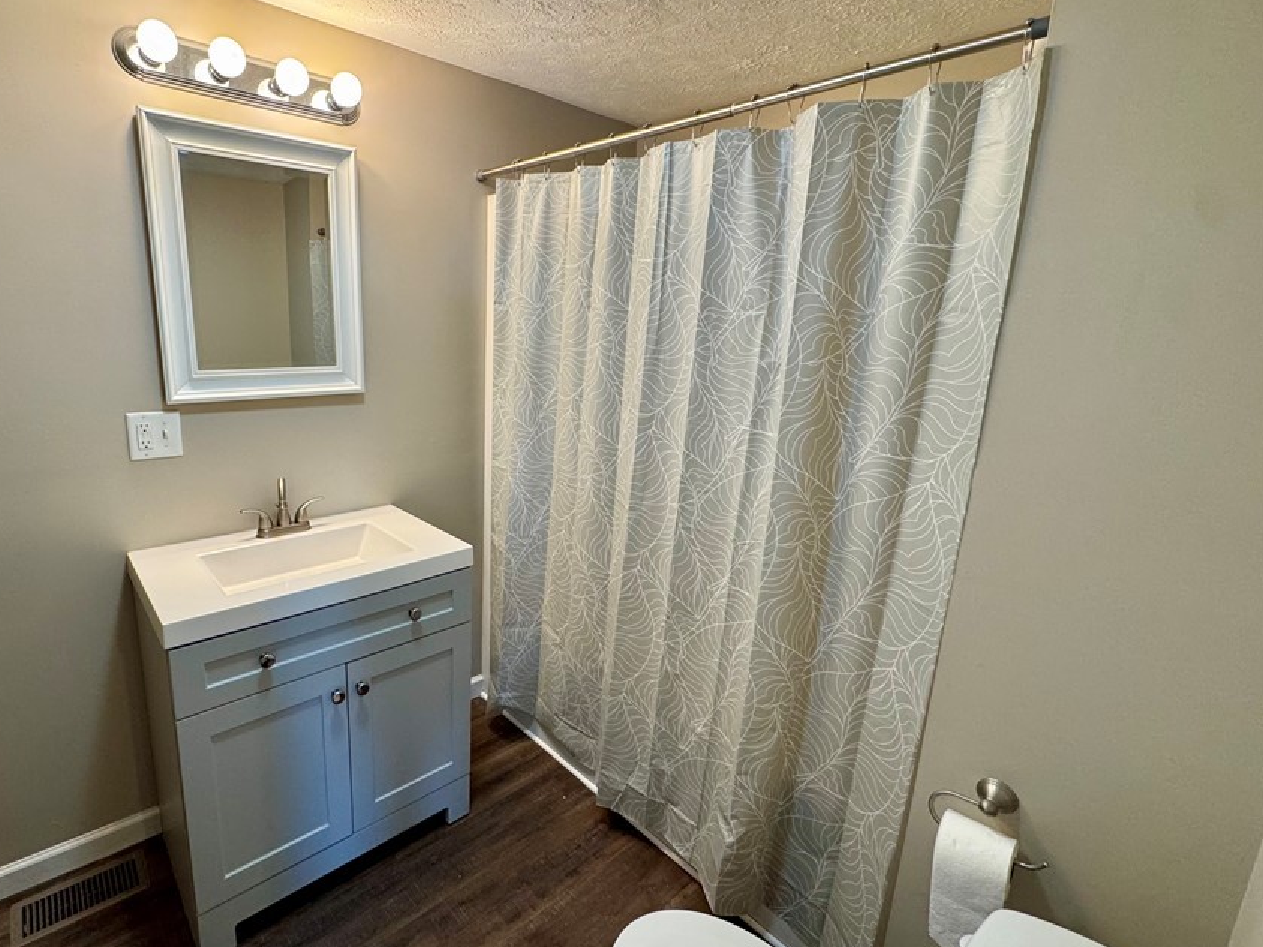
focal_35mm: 17
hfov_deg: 89.9
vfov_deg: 74.7
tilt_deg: -12.3
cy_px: 456
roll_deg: -0.6
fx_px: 620
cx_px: 505
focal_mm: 2.22
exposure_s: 1/60
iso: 200
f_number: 2.2
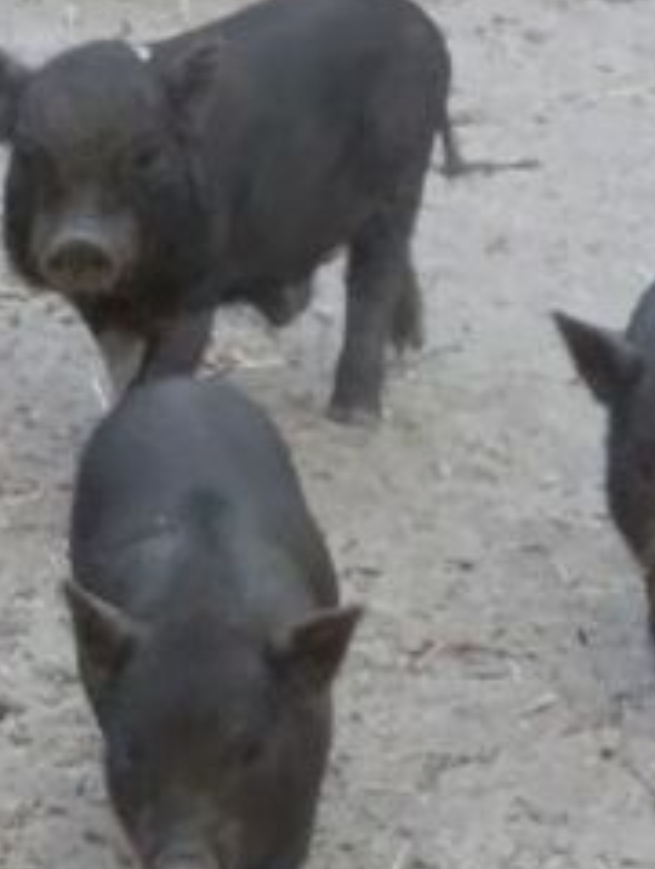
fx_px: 13436
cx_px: 189
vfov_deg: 3.7
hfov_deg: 2.8
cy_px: 151
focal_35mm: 534
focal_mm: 6.14
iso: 400
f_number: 1.6
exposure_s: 1/100
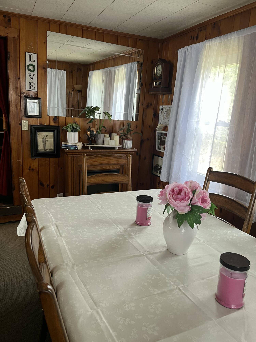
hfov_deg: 53.1
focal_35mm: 26
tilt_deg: -12.8
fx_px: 256
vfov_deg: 67.3
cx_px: 128
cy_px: 171
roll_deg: -4.0
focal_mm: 5.1
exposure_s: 1/92
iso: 125
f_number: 1.6
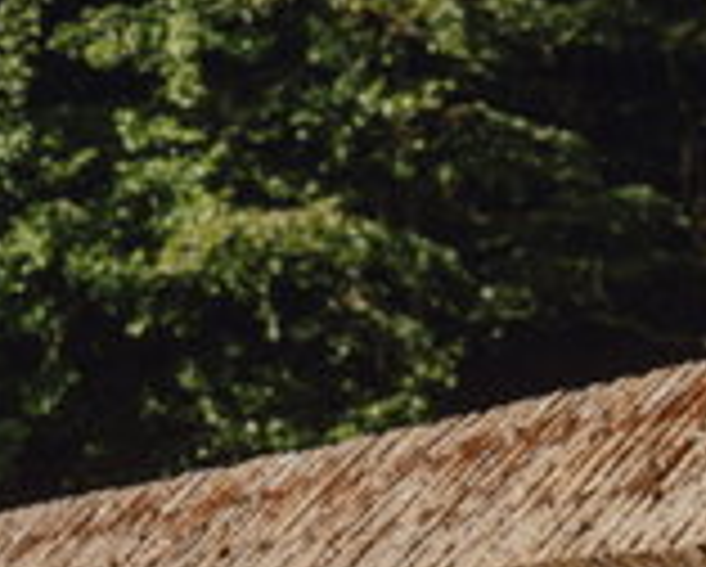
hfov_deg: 5.9
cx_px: -1338
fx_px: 6381
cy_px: 722
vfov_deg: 5.1
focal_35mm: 305
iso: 200
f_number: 5.6
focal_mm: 50
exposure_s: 1/200
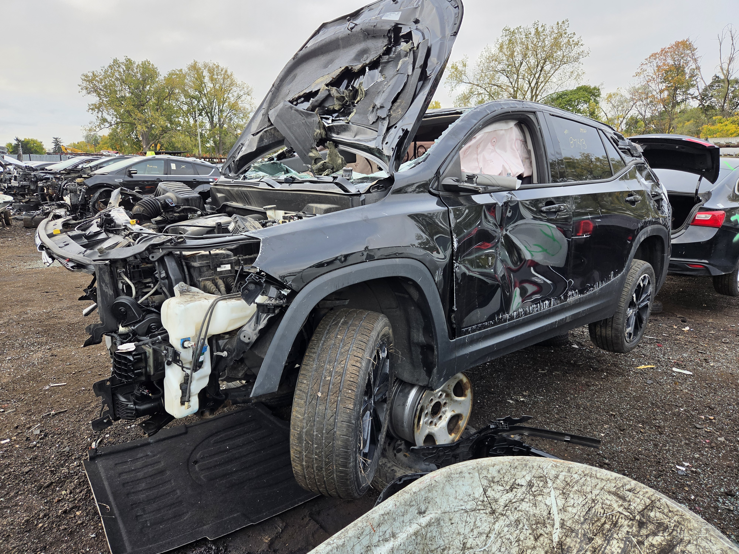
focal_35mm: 23
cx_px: 370
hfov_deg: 73.9
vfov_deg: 58.9
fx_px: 491
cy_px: 277
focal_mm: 5.4
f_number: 1.8
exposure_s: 1/638
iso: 80
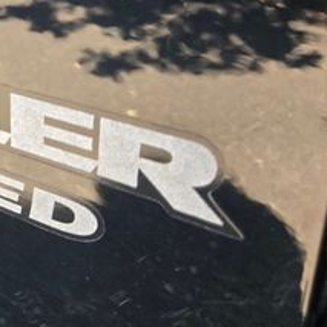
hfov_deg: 25.1
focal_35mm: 61
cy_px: 84
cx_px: -75
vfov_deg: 27.8
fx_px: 652
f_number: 1.8
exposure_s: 1/180
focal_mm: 5.4
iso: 125
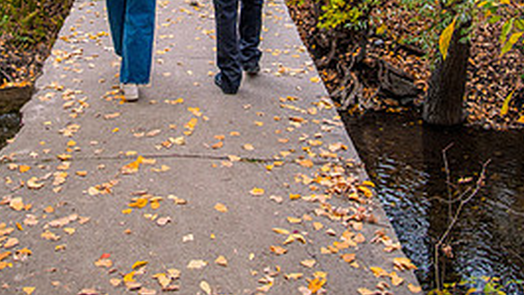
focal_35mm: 56
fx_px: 779
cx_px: 173
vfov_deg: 19.8
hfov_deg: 36.8
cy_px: -82
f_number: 4
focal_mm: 24
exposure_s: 1/80
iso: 1000
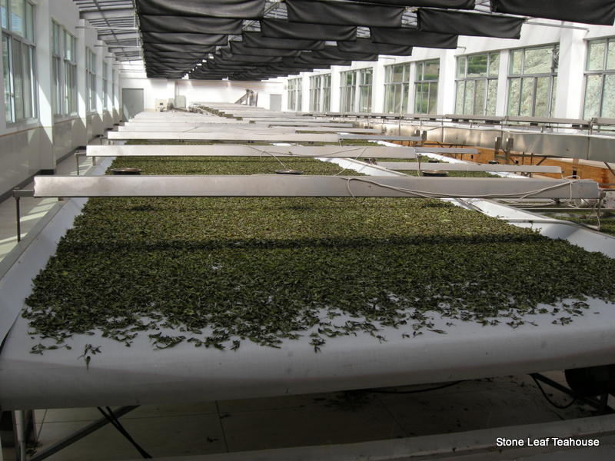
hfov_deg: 52.6
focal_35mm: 35
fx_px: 622
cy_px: 230
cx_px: 308
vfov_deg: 40.7
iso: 64
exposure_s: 1/174
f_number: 4.8
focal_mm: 7.5
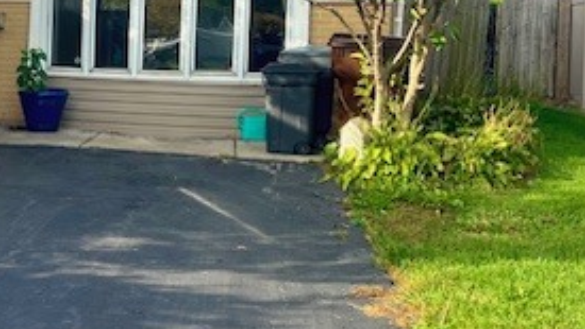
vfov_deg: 18.2
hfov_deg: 28.8
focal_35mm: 66
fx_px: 1024
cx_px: -62
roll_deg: -1.5
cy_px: 83
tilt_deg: -3.0
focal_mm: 5.7
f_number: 1.5
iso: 50
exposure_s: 1/887
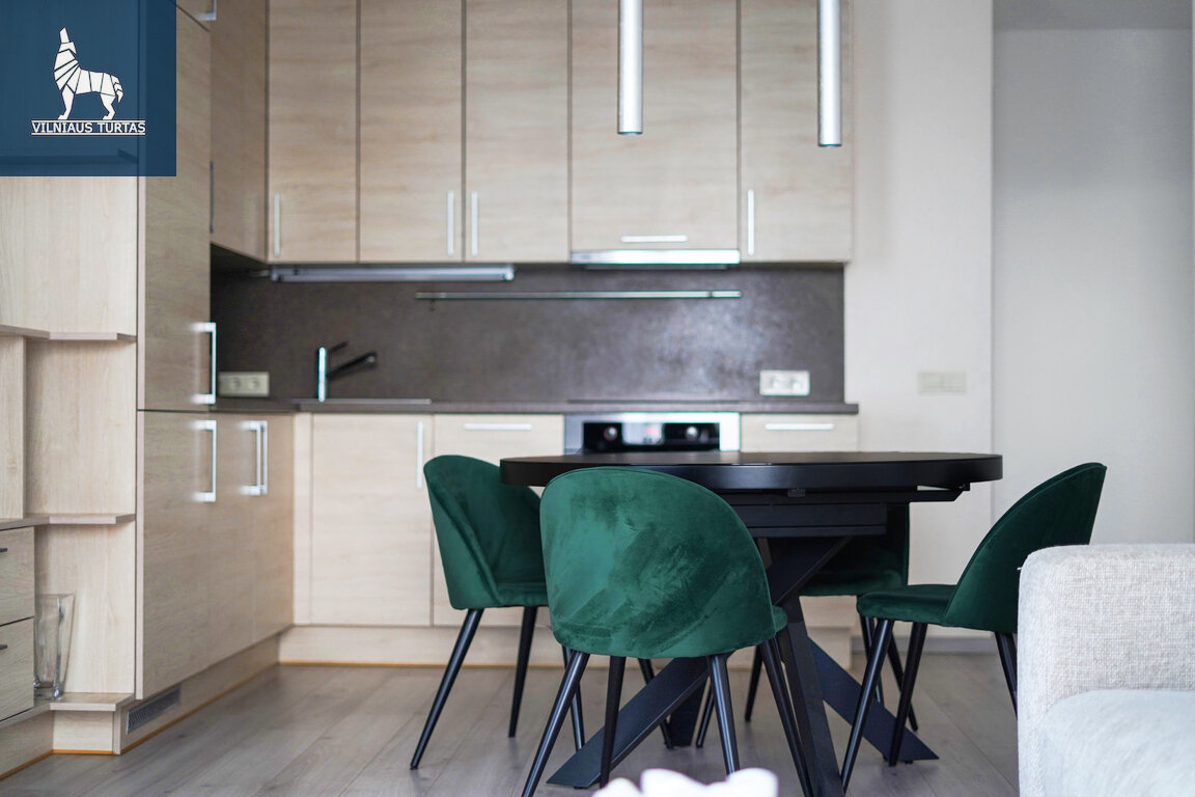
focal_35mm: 50
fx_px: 1660
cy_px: 398
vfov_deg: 27.0
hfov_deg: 39.6
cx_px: 598
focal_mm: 50
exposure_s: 1/160
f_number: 1.8
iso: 400
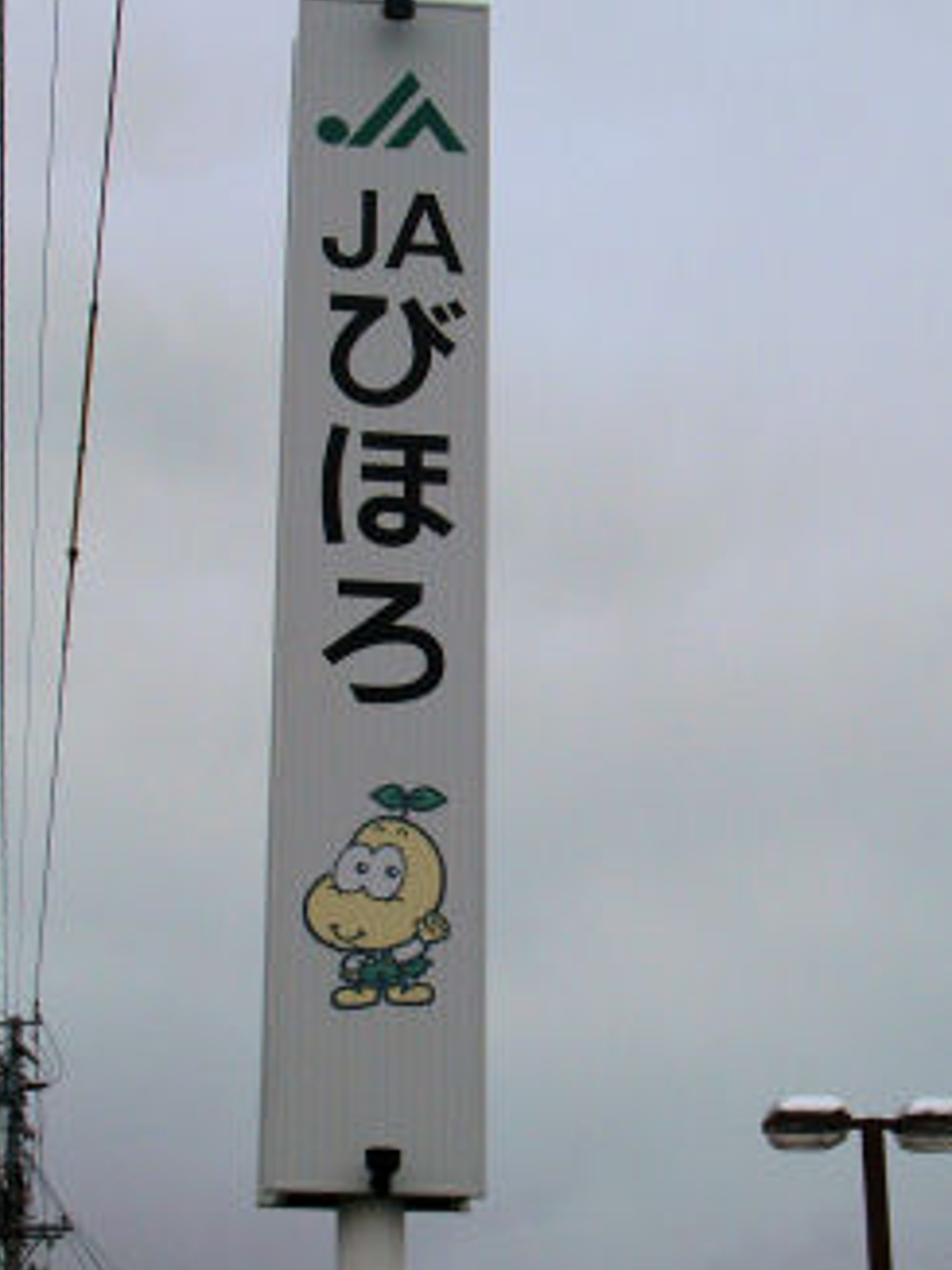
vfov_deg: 24.4
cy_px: 664
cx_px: 503
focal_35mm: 80
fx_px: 2935
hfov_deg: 18.4
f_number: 5.6
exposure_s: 1/1000
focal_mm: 10.2
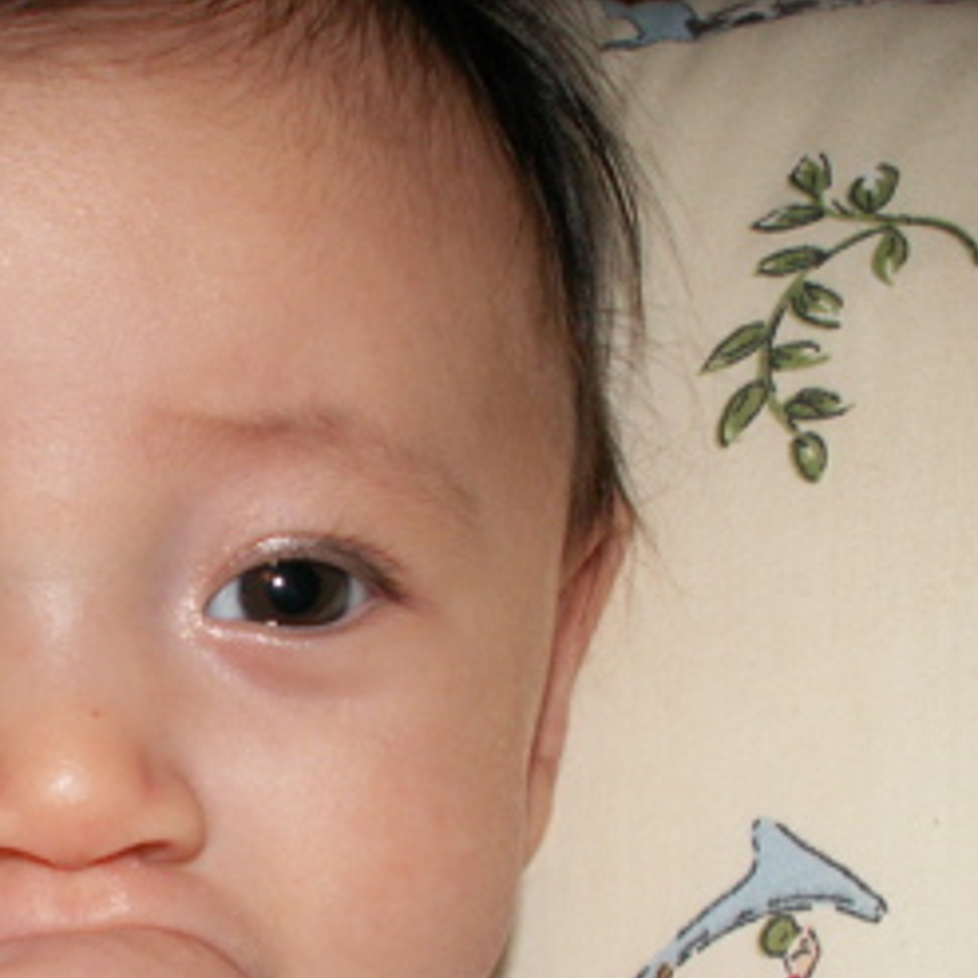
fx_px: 2557
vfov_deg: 21.6
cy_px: 657
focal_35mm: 80
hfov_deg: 21.2
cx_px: 91
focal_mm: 5.86
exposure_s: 1/40
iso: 160
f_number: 3.2
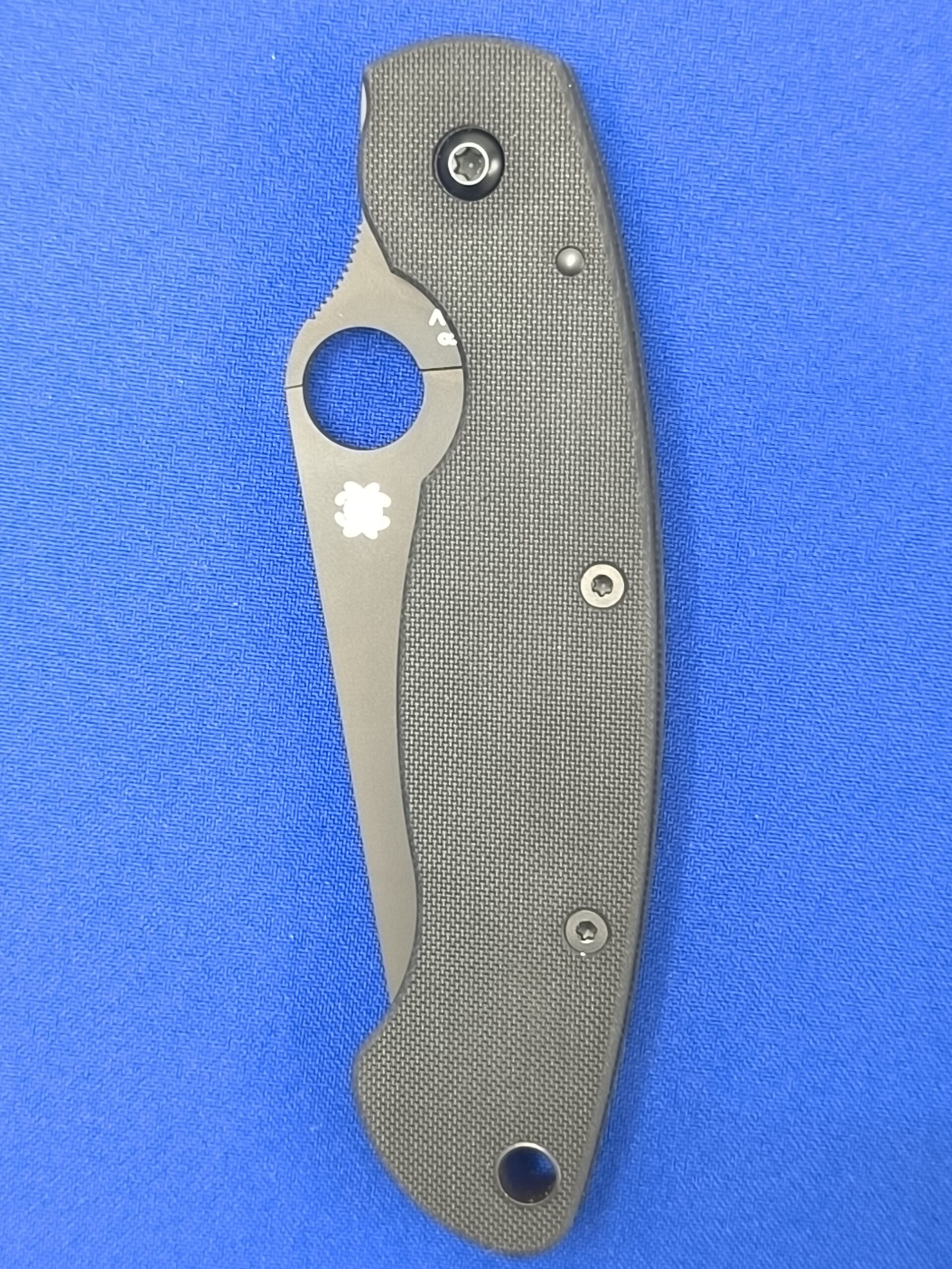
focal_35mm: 67
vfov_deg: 29.0
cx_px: 476
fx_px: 2457
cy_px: 634
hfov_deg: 21.9
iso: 1250
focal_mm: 6.14
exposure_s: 1/33.3
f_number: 1.65
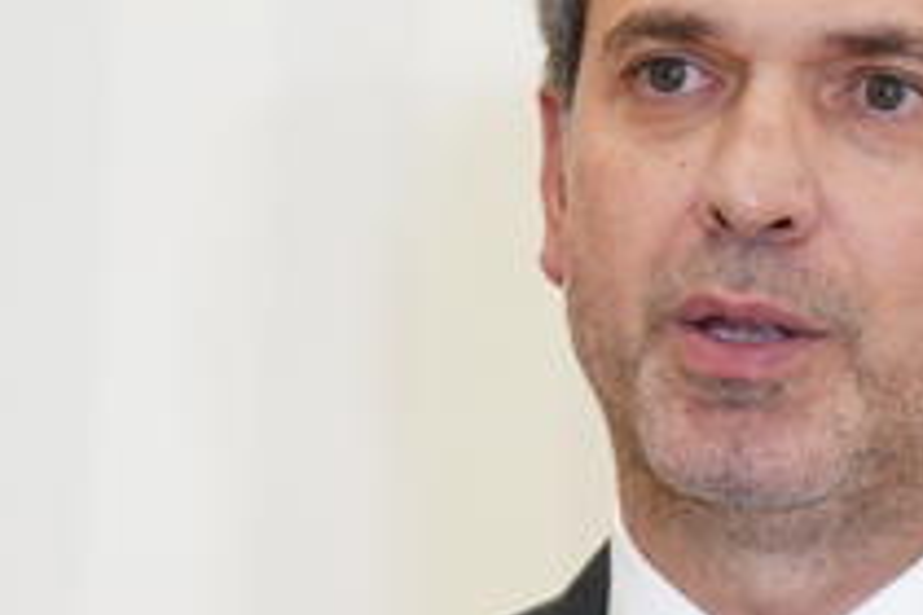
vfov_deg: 3.0
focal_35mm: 465
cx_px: 760
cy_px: 791
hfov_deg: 4.4
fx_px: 11921
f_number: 2.8
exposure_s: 1/160
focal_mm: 105
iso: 800
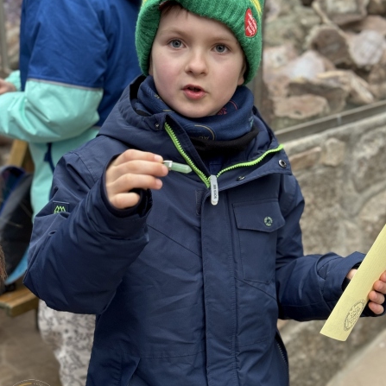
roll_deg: +0.3
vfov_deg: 30.0
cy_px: 184
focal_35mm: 57
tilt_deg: -17.0
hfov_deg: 30.0
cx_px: 193
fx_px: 719
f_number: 1.78
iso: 100
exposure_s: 1/60
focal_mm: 6.86
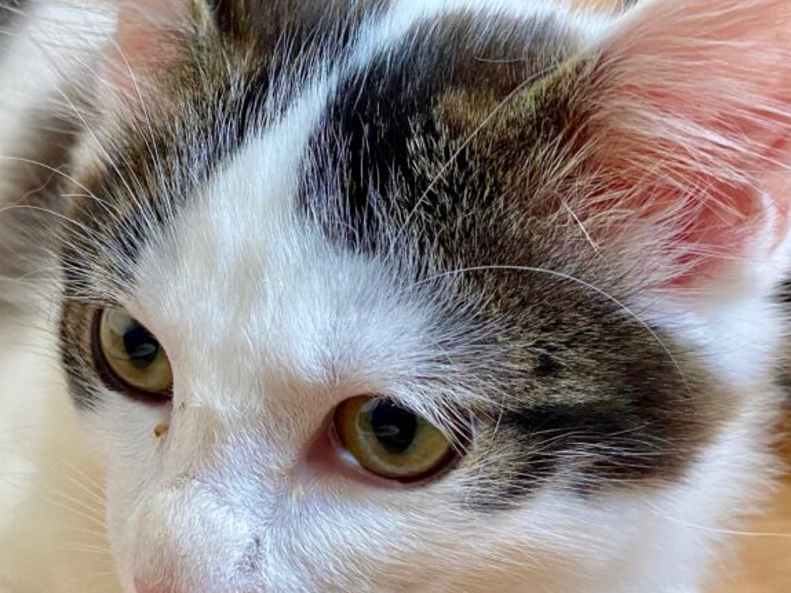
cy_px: 353
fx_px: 1325
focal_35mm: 58
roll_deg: -4.2
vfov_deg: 25.2
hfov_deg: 32.9
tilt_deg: -24.4
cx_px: 243
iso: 160
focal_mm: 4.25
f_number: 1.8
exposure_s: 1/50
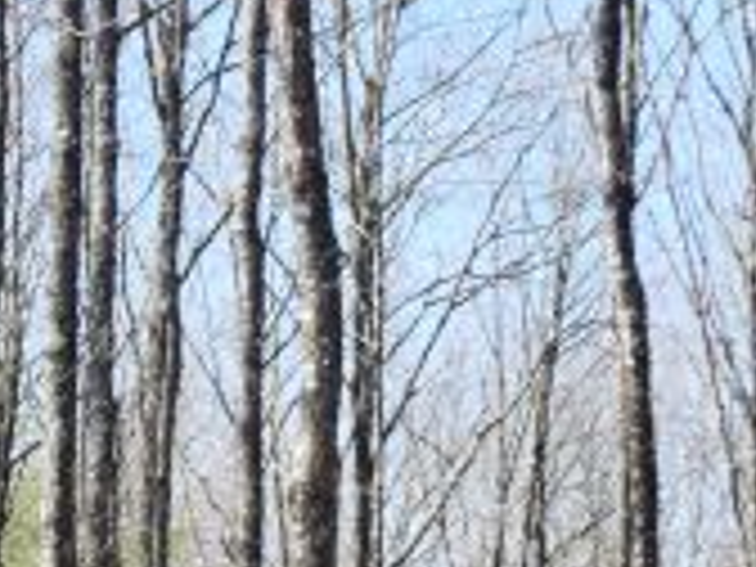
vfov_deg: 7.7
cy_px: 850
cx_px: -320
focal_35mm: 190
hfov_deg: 10.1
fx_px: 4150
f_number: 6.3
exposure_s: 1/200
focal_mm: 20
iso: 200
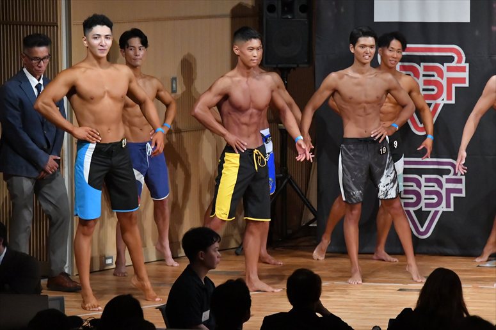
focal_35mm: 240
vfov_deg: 5.7
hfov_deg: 8.6
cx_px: 248
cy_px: 165
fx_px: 3305
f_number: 5.6
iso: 10000
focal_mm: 160
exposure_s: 1/400
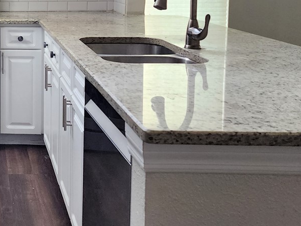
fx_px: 539
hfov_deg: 28.0
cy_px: 11
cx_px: -43
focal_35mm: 62
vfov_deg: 22.9
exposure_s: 1/180
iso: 160
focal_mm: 6.4
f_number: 1.8
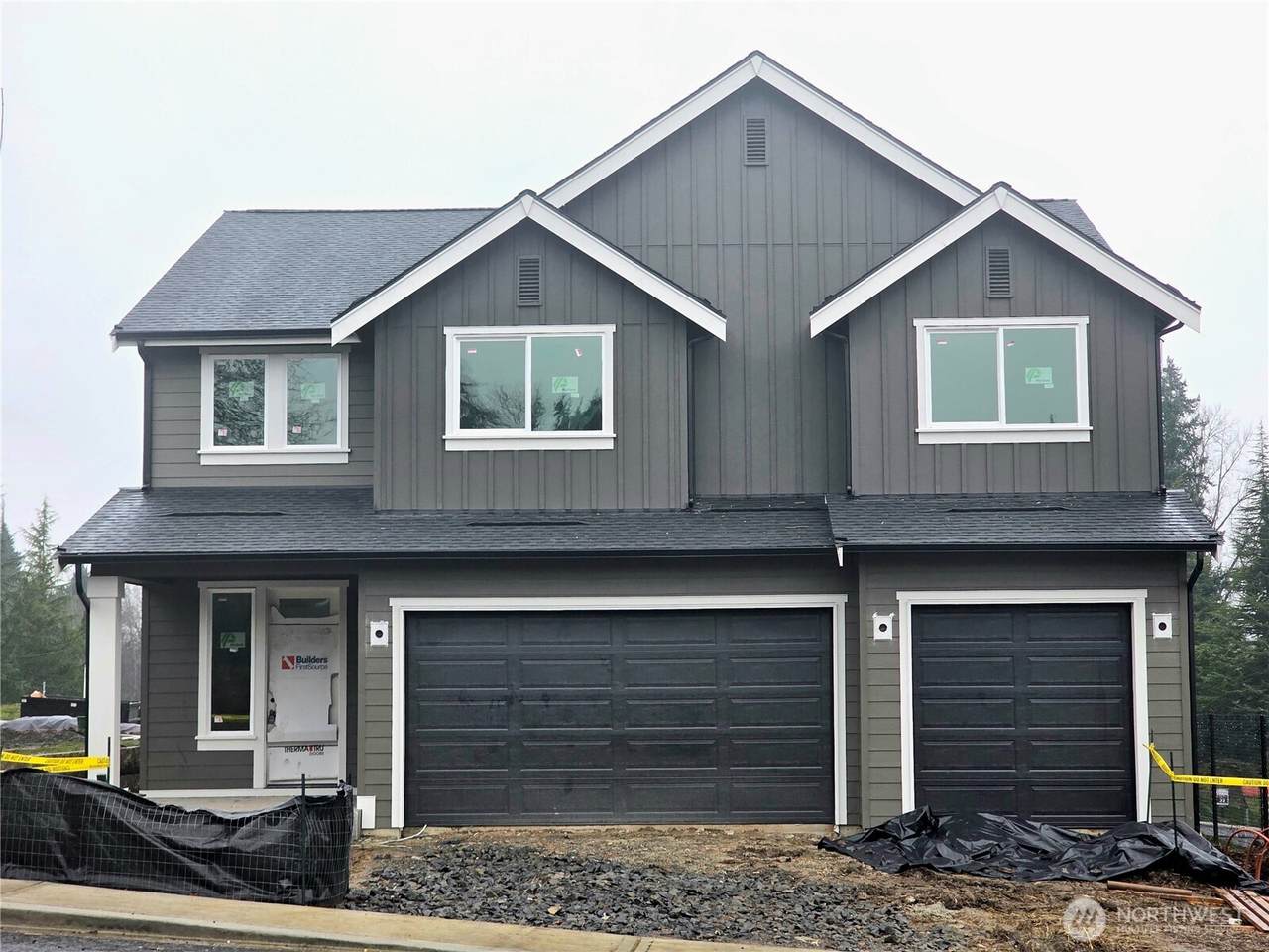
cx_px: 634
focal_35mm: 69
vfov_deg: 21.3
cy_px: 476
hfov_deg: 28.2
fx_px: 2529
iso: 50
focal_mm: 7.9
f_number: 2.4
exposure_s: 1/323
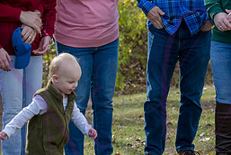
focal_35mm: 194
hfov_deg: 10.6
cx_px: 136
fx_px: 1246
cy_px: 27
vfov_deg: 7.1
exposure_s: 1/800
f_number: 5
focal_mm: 86
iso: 400
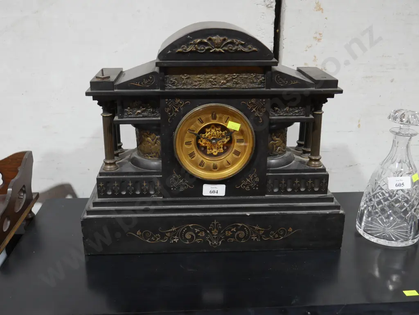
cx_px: 210
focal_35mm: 38
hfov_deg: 49.0
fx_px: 460
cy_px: 158
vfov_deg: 37.8
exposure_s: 1/60
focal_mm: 19
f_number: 4.1
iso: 800
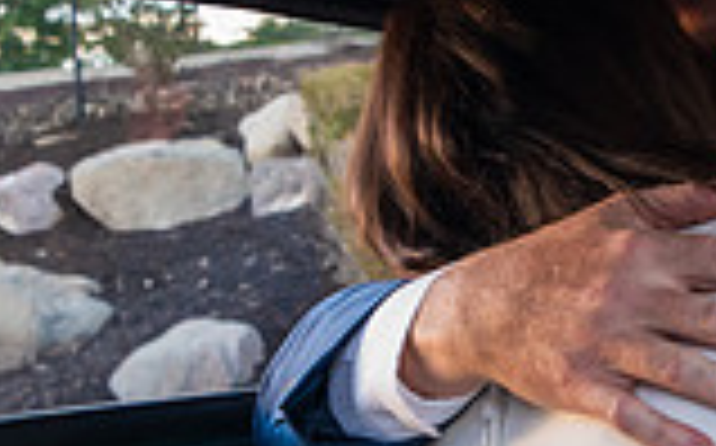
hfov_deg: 18.1
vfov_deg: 11.3
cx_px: 522
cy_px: 325
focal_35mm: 115
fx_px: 2242
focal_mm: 28
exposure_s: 1/320
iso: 3200
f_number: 5
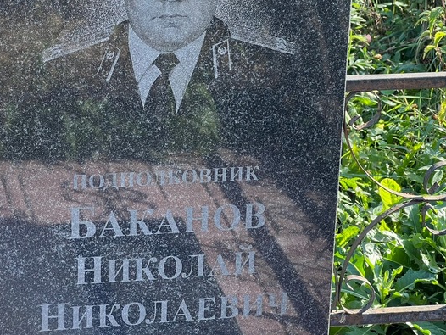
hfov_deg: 16.8
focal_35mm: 117
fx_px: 1508
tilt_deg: -19.5
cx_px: 174
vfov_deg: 12.7
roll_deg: -0.8
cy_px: 139
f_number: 2.8
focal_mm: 9
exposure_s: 1/99
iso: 32
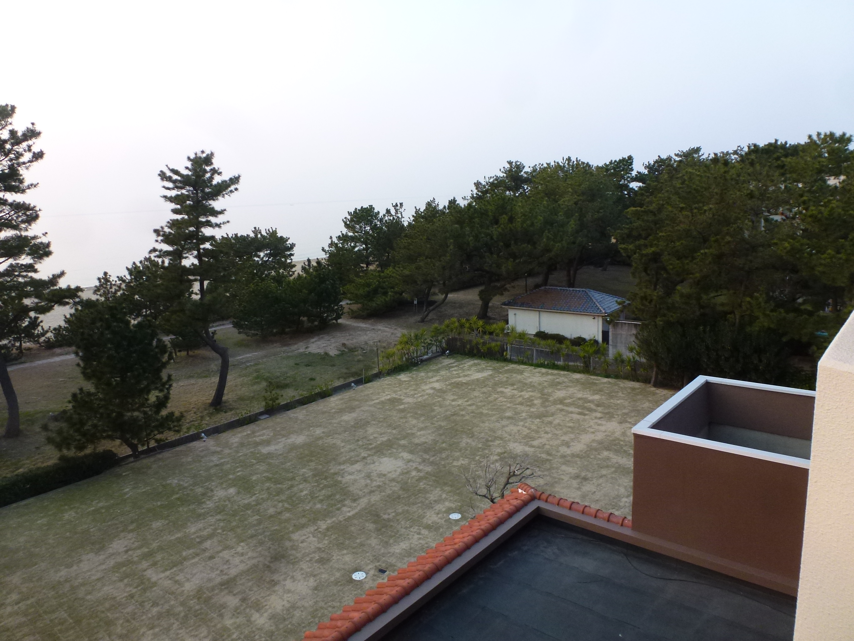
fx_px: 592
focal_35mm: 24
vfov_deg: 56.8
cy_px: 320
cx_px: 427
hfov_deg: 71.6
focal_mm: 4.3
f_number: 3.5
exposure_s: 1/250
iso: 200
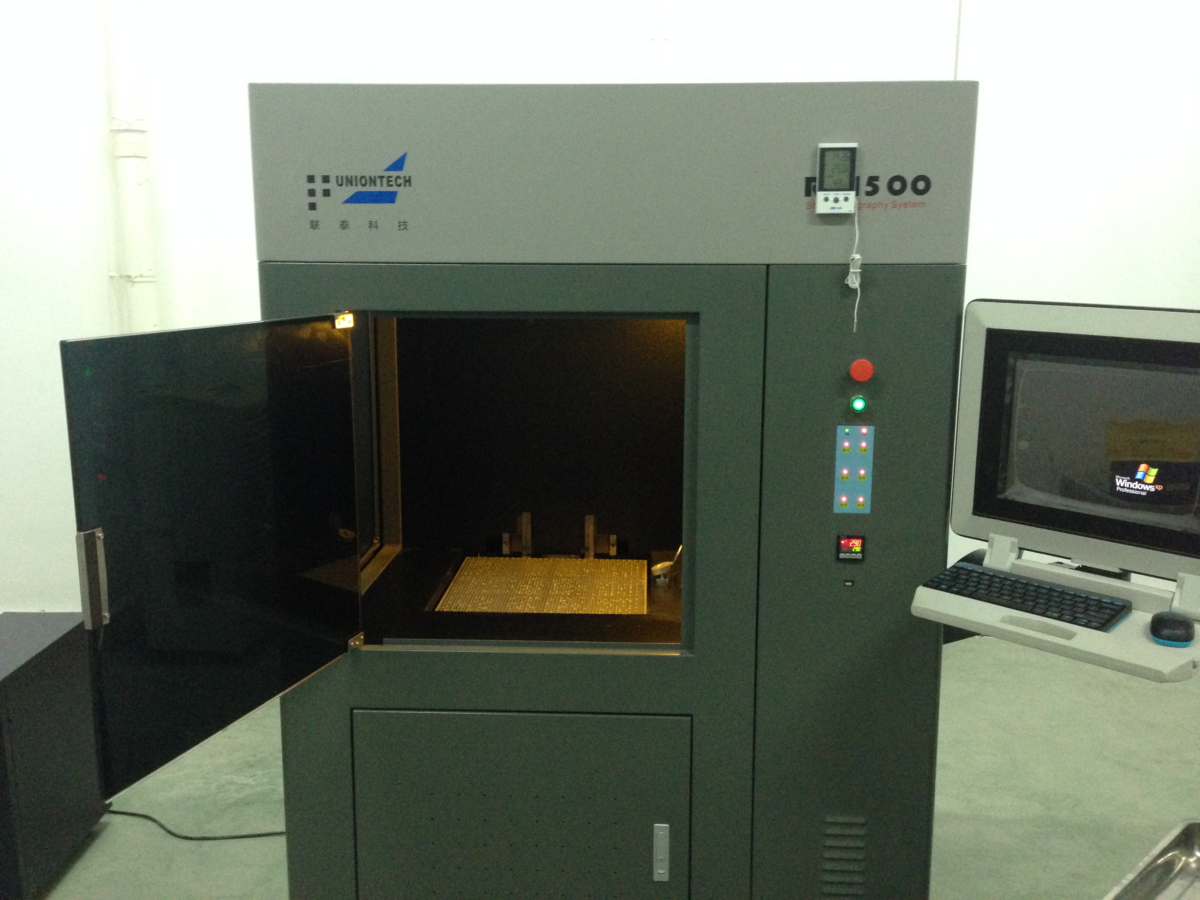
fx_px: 1144
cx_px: 600
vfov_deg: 42.9
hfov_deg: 55.4
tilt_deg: -8.3
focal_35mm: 33
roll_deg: +0.1
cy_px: 450
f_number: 2.4
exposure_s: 1/20
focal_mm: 4.12
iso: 320
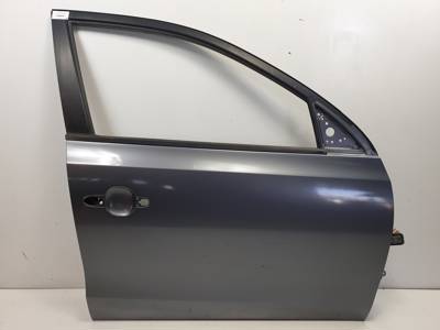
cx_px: 220
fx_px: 330
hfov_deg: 67.3
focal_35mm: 26
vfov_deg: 53.1
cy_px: 165
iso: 50
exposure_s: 1/100
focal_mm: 4.3
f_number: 2.4
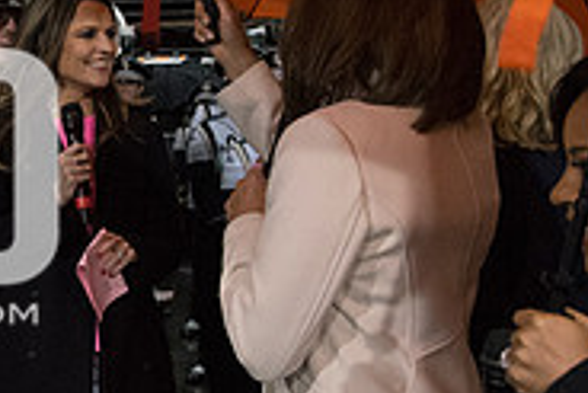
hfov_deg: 21.5
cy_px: 200
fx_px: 1389
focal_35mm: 85
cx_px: -182
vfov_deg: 16.1
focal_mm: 27
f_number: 4
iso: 10000
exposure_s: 1/4000
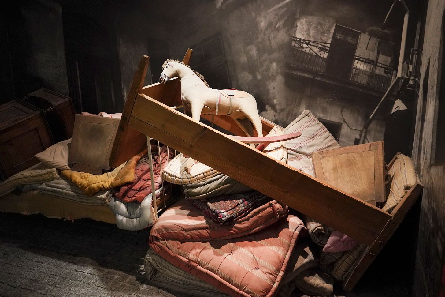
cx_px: 208
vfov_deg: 40.0
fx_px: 408
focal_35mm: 33
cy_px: 141
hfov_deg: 57.2
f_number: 3.2
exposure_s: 1/80
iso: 3200
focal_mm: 24
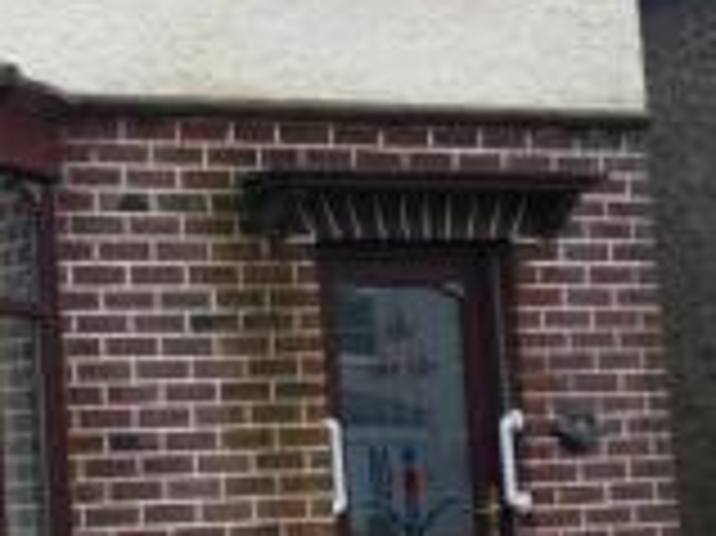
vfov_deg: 13.4
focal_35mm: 110
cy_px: 133
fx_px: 2274
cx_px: -205
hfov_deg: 16.9
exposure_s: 1/200
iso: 80
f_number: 3.3
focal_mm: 5.3
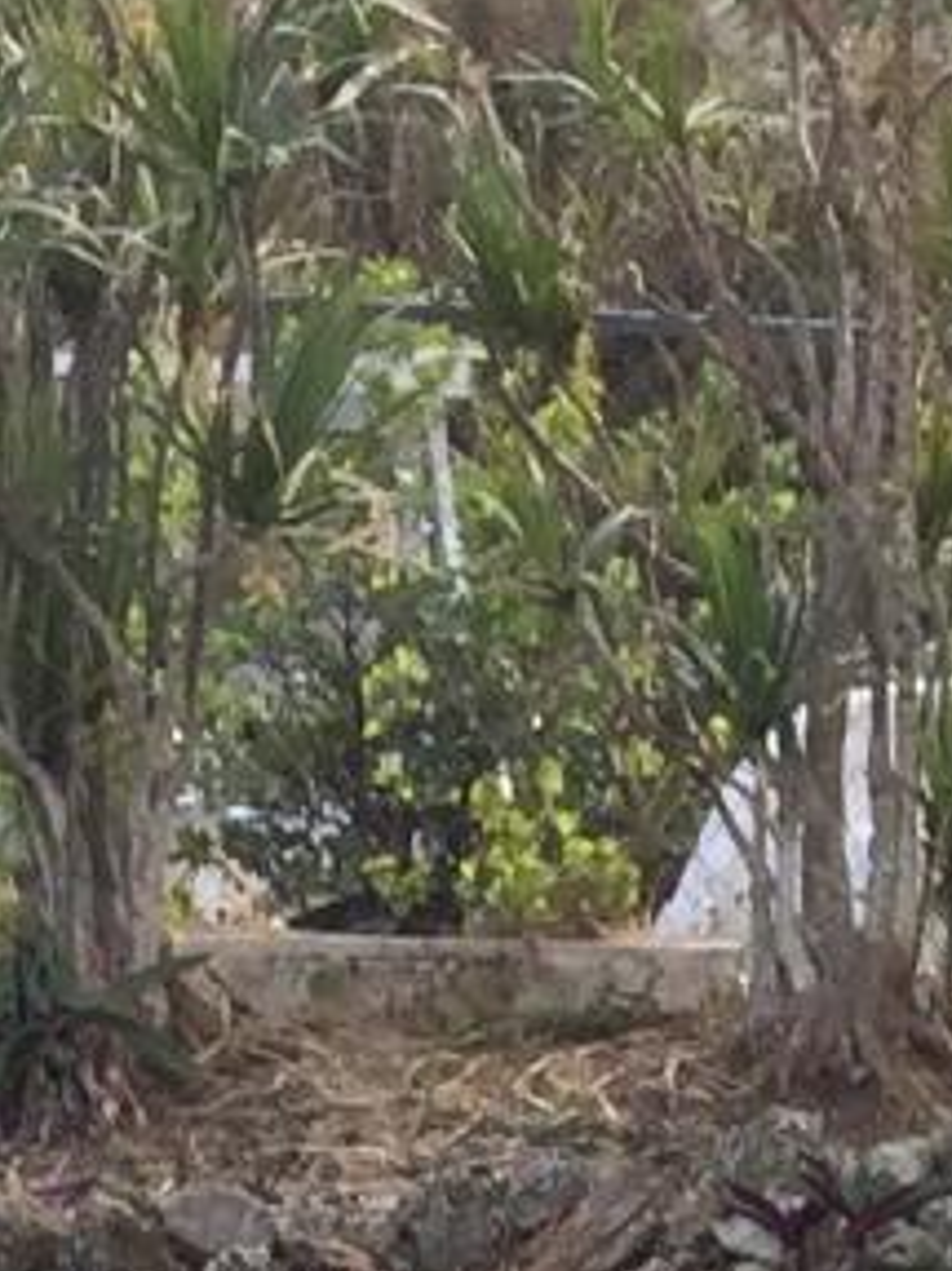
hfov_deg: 7.3
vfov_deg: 7.9
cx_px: 832
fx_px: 7413
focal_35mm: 202
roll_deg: -1.2
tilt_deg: -26.3
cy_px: 4313
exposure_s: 1/520
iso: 32
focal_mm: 4.15
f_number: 2.2
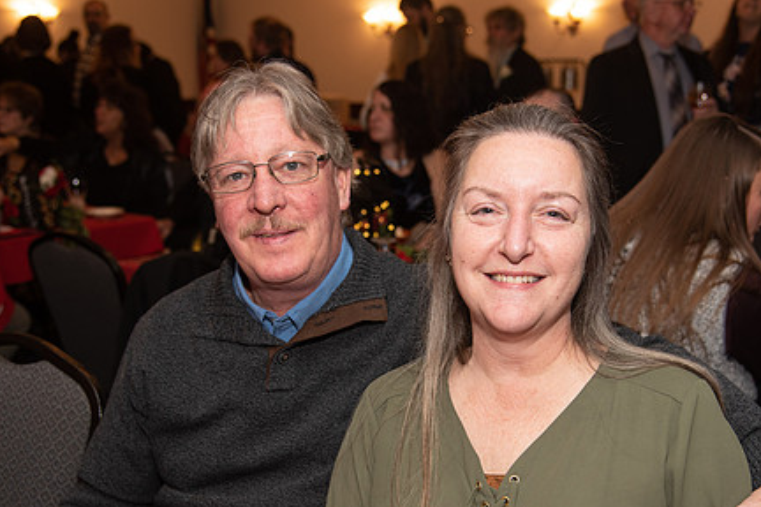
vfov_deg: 26.3
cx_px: 405
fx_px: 1078
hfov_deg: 38.9
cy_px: 339
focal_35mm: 51
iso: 800
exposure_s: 1/200
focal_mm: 38
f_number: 4
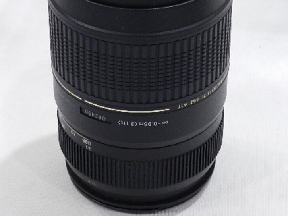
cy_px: 38
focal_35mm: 139
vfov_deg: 10.6
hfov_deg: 14.2
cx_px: 132
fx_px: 1157
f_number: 4.4
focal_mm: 14.9
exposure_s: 1/50
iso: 800
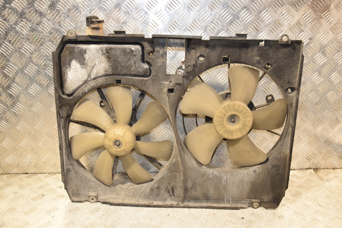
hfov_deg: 53.2
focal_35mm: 36
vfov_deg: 36.8
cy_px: 114
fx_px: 342
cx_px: 171
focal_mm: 24
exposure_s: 1/160
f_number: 5
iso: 800
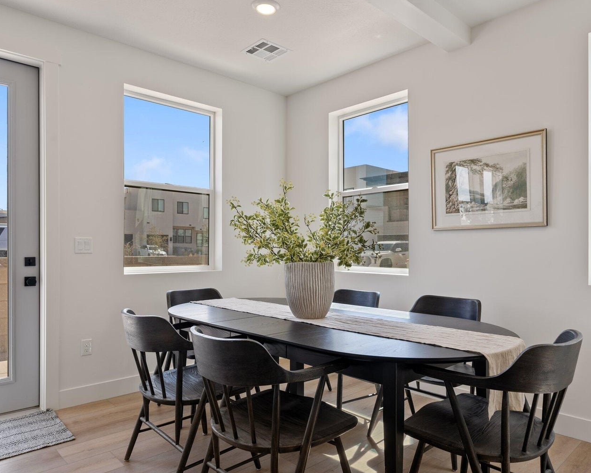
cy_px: 234
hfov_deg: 71.4
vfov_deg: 59.9
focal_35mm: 23
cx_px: 315
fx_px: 410
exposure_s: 1/20
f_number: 8
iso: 100
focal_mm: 20.4
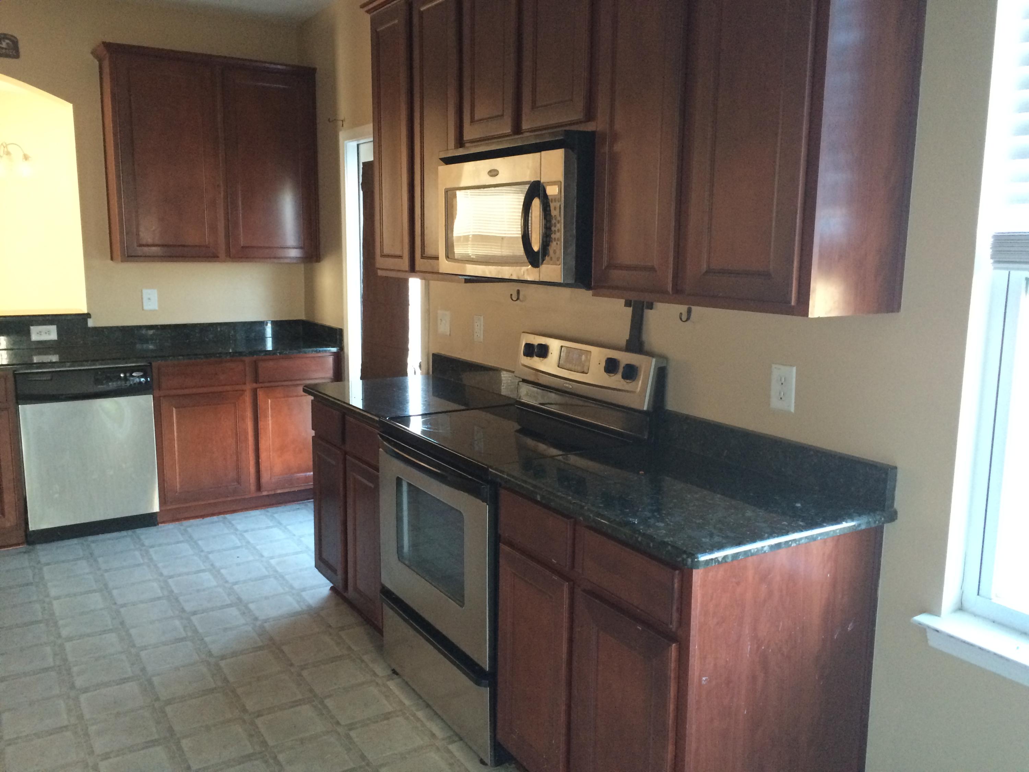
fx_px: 862
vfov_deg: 48.2
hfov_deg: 61.7
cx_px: 514
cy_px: 386
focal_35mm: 29
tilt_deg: -10.1
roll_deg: -0.3
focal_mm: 4.15
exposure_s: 1/30
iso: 250
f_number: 2.2
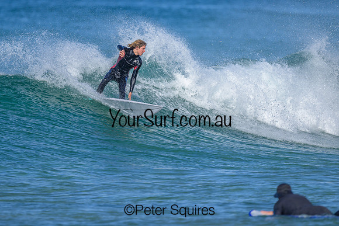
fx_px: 9353
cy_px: 86
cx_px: 129
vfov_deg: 1.4
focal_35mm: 993
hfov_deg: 2.1
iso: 280
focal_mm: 800
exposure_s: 1/2000
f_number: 6.3
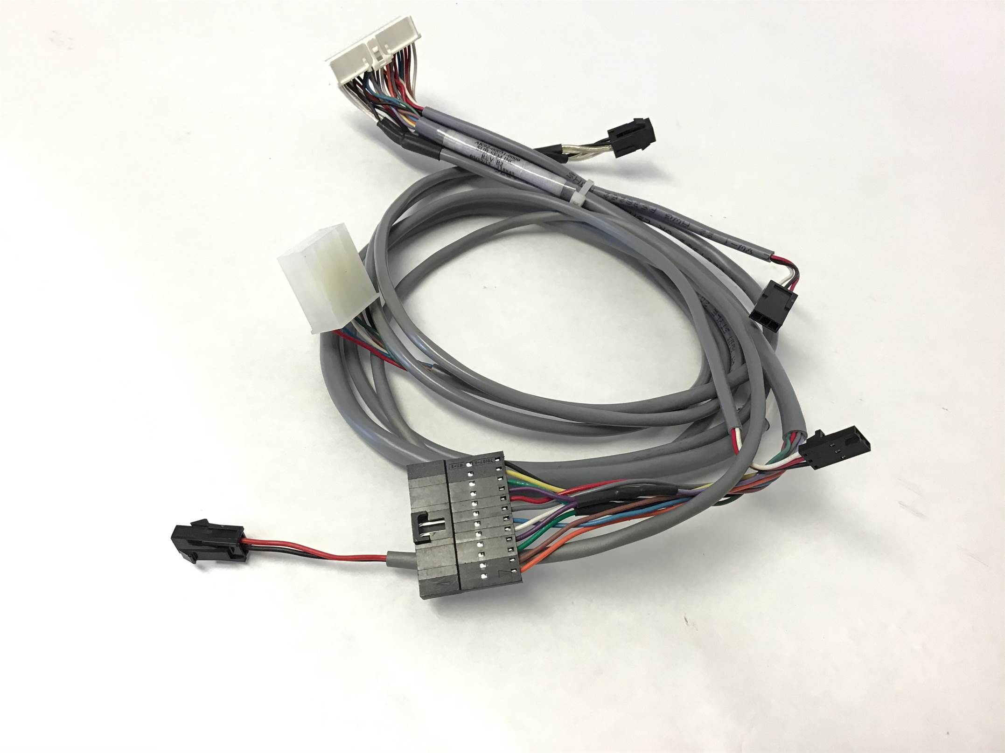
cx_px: 502
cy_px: 376
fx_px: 900
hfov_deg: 58.4
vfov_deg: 45.4
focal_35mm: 31
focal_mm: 3.3
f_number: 2.4
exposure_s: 1/30
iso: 32
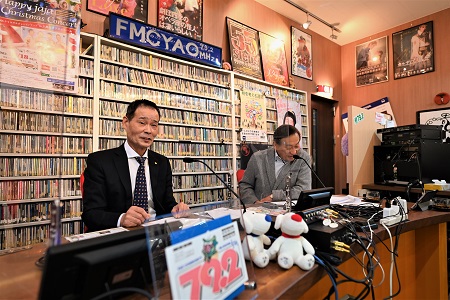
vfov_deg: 61.9
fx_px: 250
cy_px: 150
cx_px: 225
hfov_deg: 84.0
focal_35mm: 20
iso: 1100
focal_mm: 20
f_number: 2.8
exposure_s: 1/125
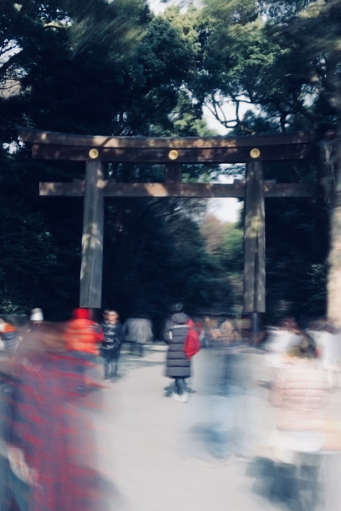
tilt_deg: -2.7
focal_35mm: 39
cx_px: 188
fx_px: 554
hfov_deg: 34.2
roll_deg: +0.9
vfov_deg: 49.2
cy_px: 311
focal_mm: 4.15
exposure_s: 1/392
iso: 25
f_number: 2.2
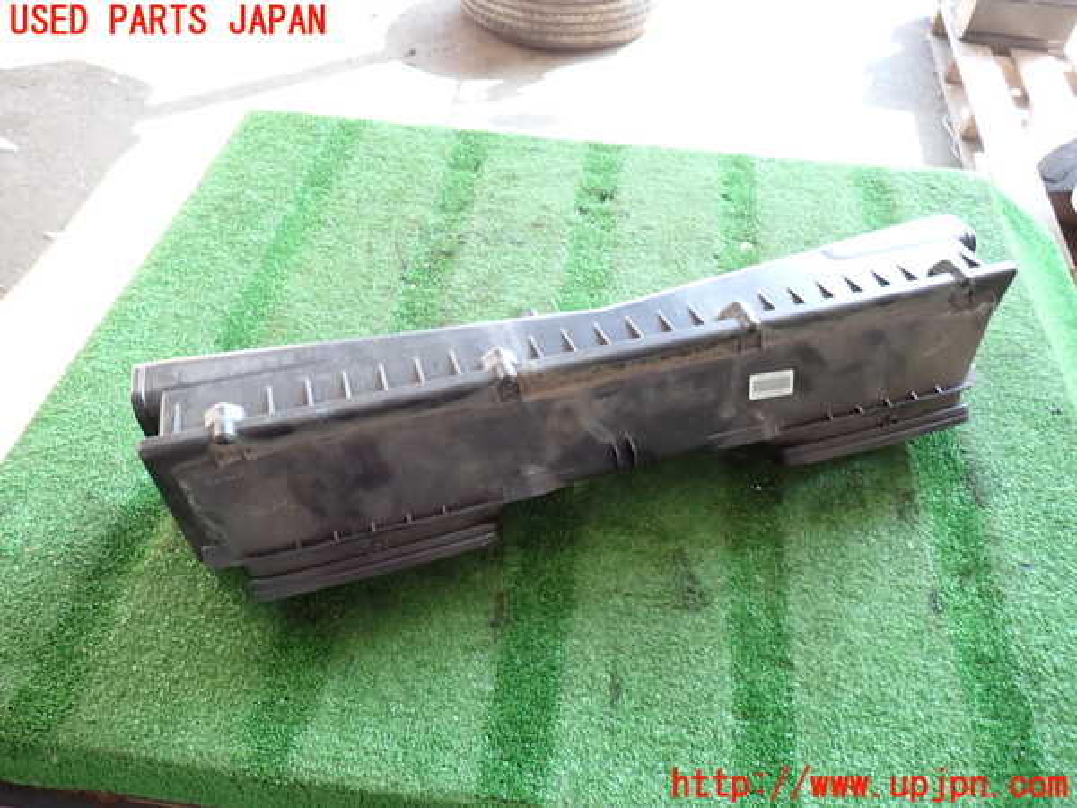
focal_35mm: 25
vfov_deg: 54.9
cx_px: 538
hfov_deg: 69.4
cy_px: 404
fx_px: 778
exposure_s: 1/60
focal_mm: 4.5
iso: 160
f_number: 2
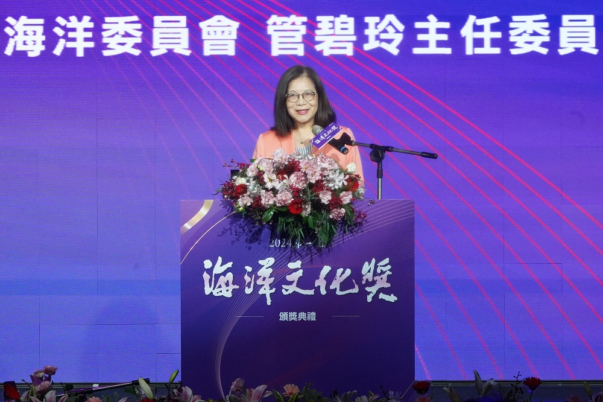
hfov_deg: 12.2
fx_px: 2813
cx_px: 302
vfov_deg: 8.2
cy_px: 201
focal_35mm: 168
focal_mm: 168
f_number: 14
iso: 6400
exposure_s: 1/60
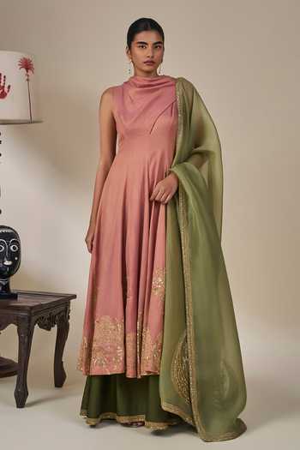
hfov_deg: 26.5
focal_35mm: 51
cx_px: 150
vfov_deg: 38.9
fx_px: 637
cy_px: 225
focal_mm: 51
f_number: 5.6
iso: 250
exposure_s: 1/160
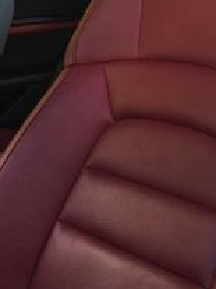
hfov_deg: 16.2
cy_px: 38
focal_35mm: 90
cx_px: 17
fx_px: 750
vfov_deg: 21.4
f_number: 8
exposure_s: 1/30
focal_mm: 24
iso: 640
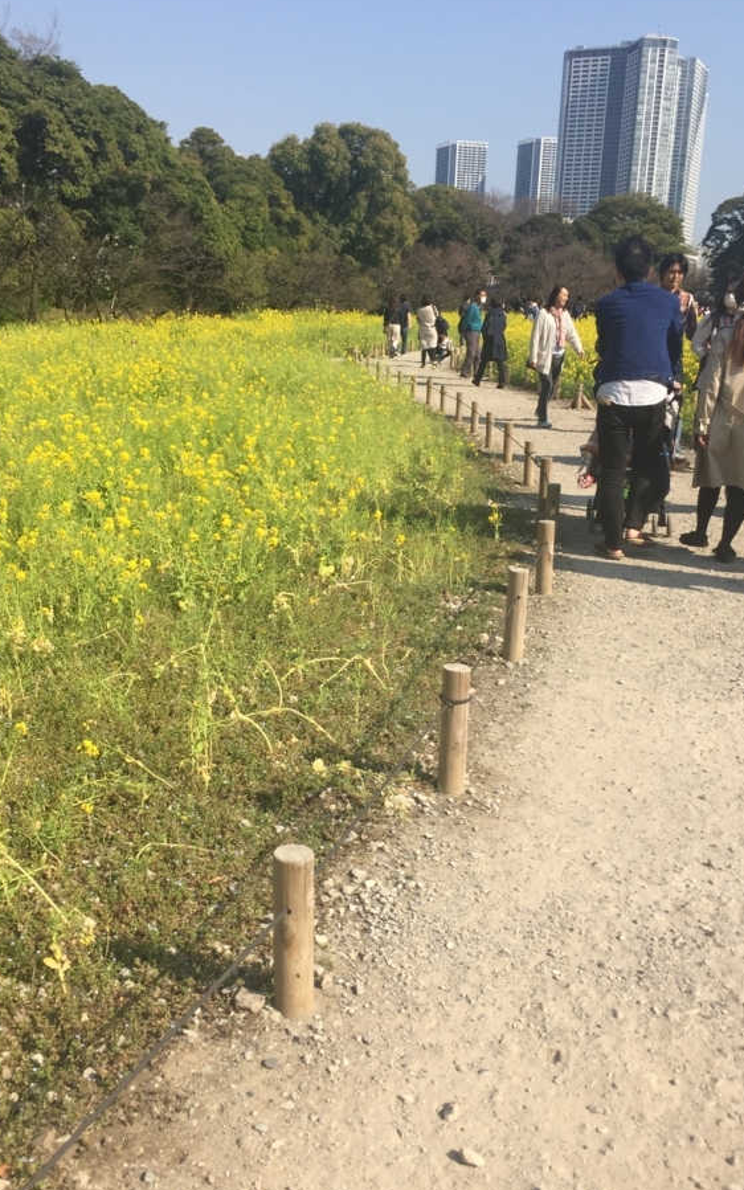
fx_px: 1135
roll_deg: -0.7
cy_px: 626
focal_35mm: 35
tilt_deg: -14.2
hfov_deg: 36.2
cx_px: 319
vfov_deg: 55.3
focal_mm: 4.15
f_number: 2.2
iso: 32
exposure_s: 1/1799
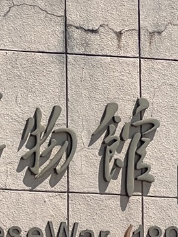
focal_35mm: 421
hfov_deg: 3.5
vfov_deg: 4.7
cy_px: -97
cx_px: -187
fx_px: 2890
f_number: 2.8
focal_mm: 9
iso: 32
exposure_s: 1/943
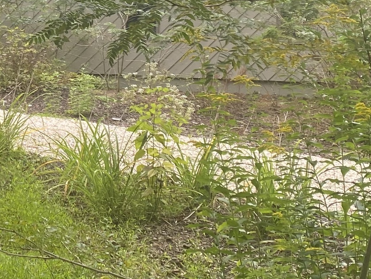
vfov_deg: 15.2
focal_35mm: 95
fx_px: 1018
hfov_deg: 19.5
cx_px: -63
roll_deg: -2.1
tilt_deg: +4.7
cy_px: -19
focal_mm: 4.25
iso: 32
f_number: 1.8
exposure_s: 1/191
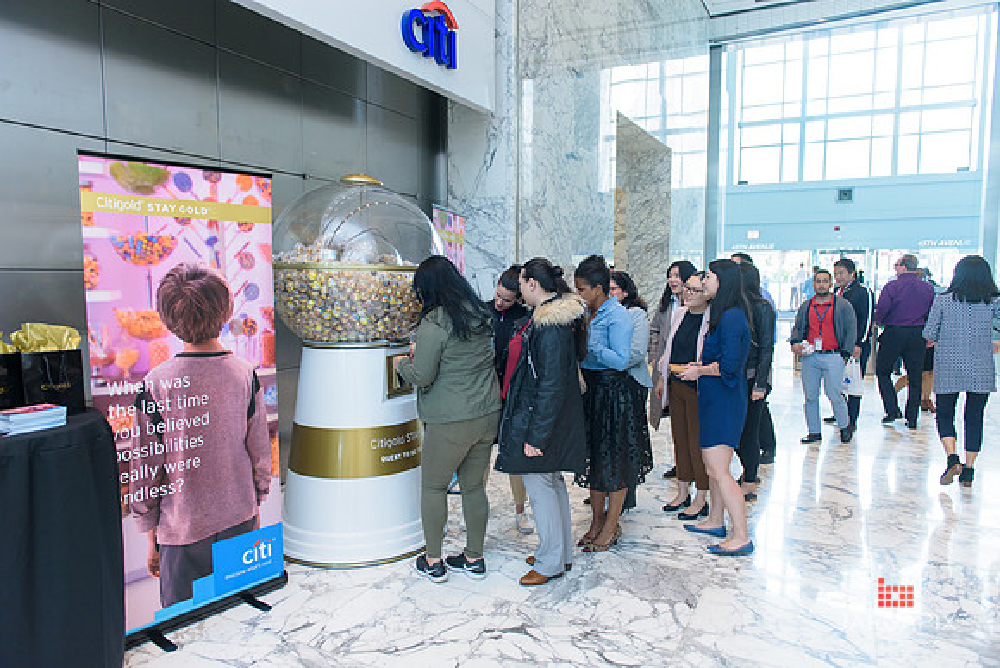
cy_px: 334
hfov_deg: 73.7
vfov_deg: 53.2
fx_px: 667
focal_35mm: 24
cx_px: 500
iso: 1000
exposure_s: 1/200
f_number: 3.2
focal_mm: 24
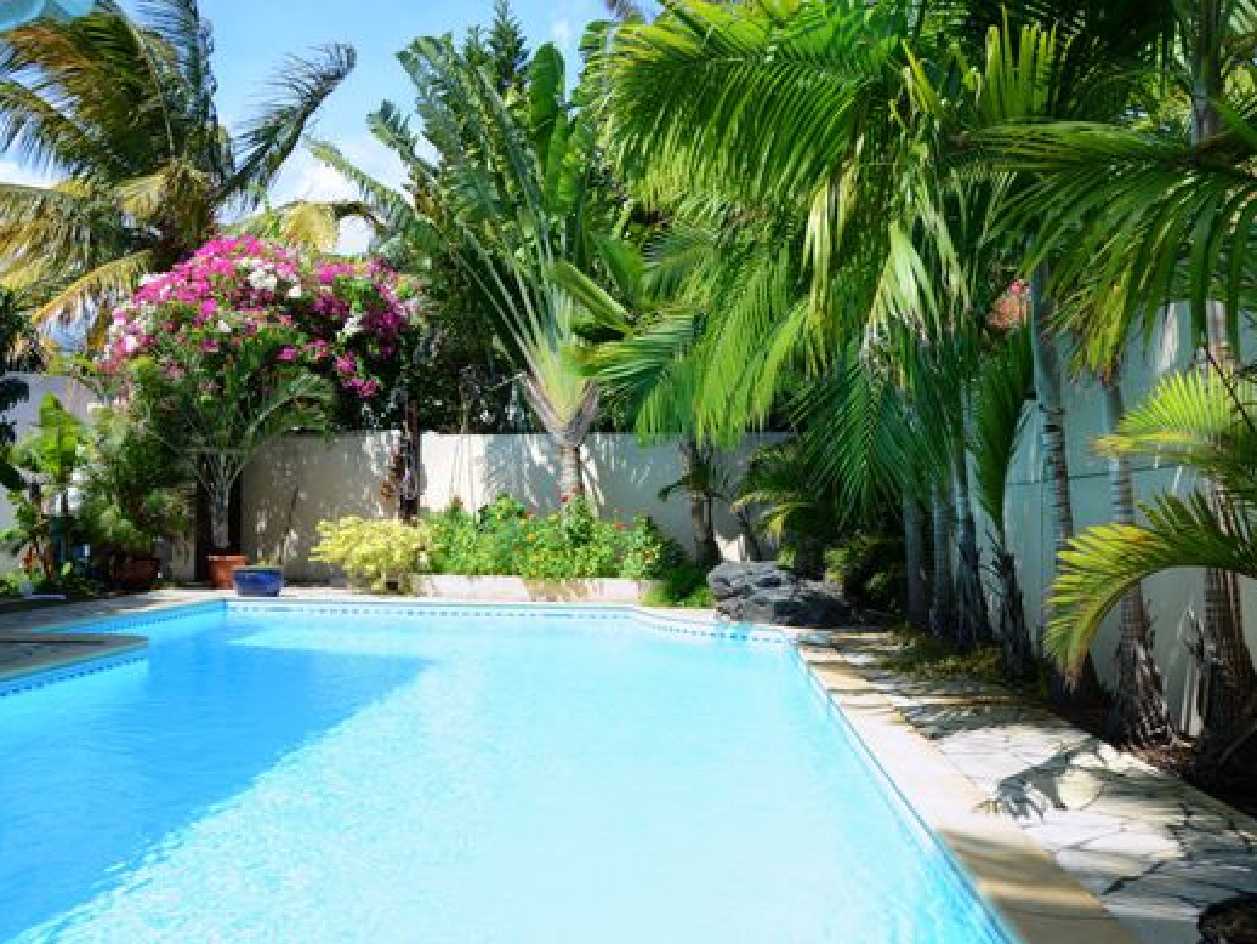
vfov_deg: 46.8
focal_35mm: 30
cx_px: 682
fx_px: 1090
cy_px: 479
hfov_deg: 59.9
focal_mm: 18
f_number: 7.1
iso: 100
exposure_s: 1/200
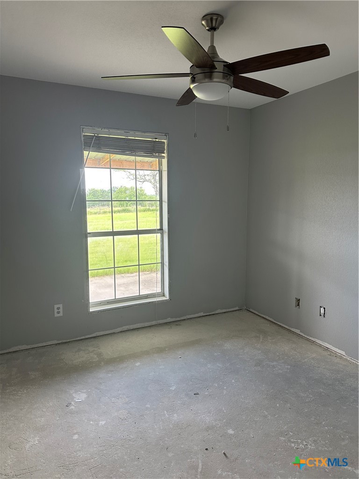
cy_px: 240
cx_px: 180
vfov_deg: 71.6
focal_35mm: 24
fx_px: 332
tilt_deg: -6.6
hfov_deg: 56.8
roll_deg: +1.2
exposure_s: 1/121
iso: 200
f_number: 1.78
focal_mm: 6.86
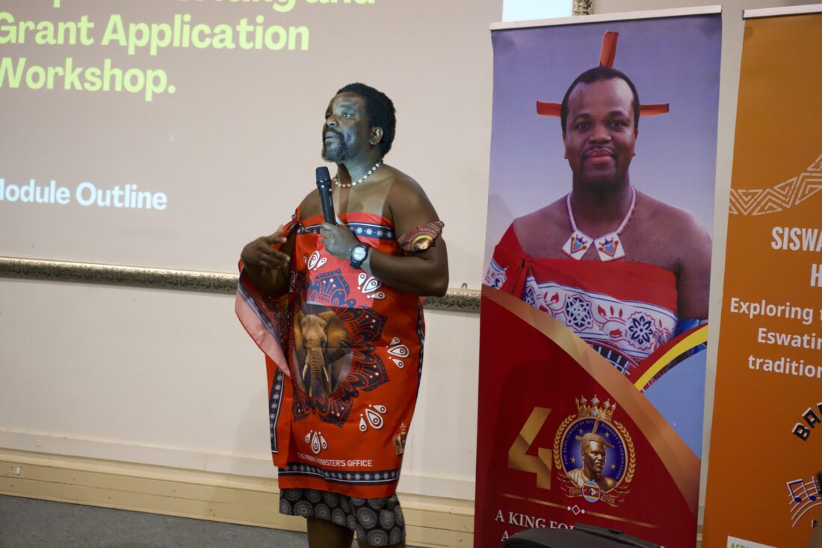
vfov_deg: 26.0
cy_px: 274
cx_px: 411
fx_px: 1187
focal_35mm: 52
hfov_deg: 38.2
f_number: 5
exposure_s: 1/160
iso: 10000
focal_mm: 52
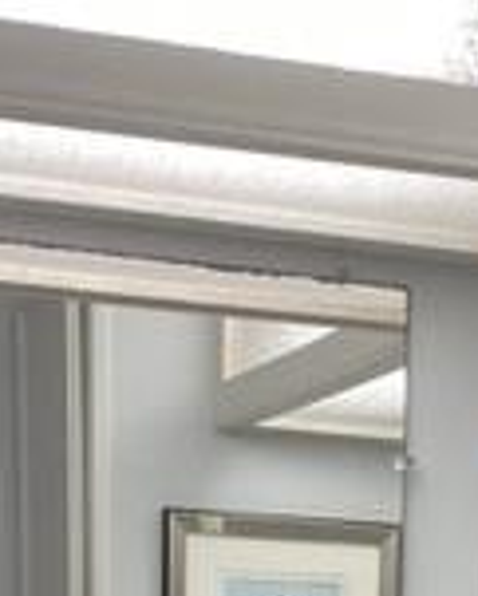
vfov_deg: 13.6
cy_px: 1038
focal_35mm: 128
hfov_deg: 11.9
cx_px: 470
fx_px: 2261
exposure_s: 1/60
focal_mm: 3.3
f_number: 2.4
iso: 64
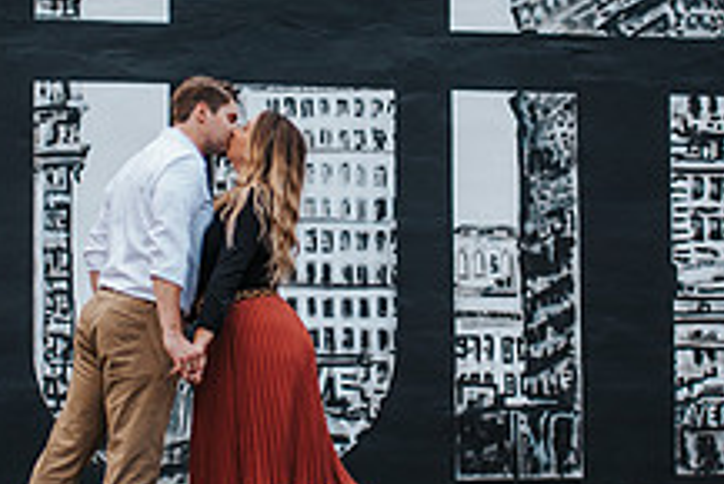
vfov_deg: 13.8
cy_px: 198
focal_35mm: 99
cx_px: 265
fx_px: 1992
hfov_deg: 20.6
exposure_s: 1/800
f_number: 1.8
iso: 320
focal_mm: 35
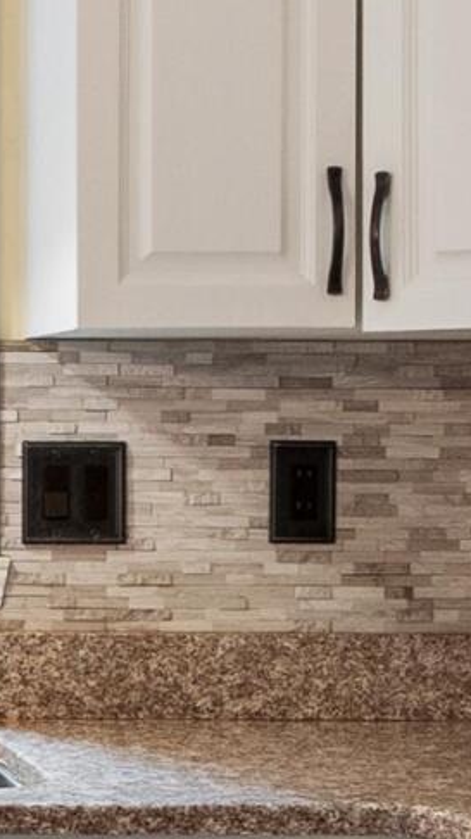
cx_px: -292
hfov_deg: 11.8
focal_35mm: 97
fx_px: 2156
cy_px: 440
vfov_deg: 22.0
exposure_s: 3.2
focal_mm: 10
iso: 320
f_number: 8
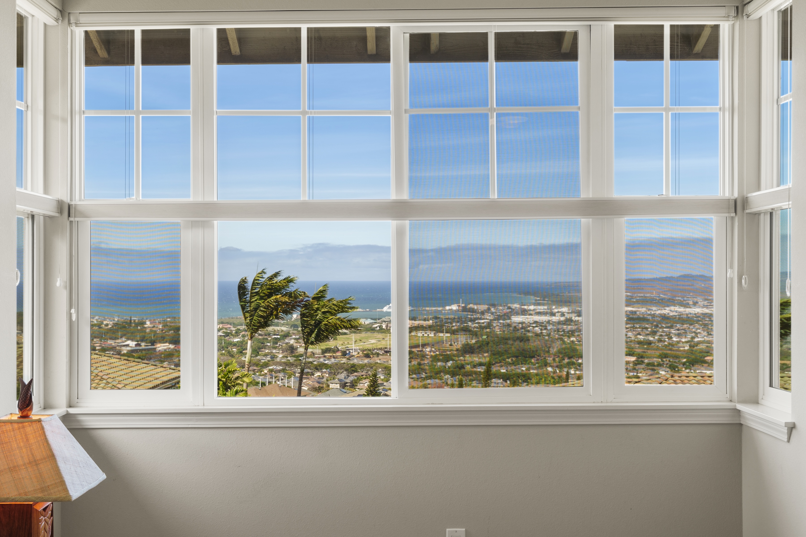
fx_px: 1030
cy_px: 268
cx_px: 403
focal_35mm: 46
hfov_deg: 42.7
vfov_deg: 29.2
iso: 100
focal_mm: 31
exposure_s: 1/10
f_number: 8
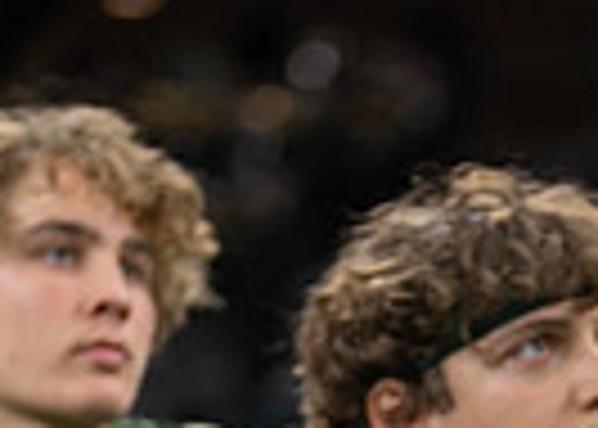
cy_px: 915
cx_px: 769
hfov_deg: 8.7
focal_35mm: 228
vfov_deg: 6.1
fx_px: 3872
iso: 160
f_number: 1.2
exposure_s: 1/500
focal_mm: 50
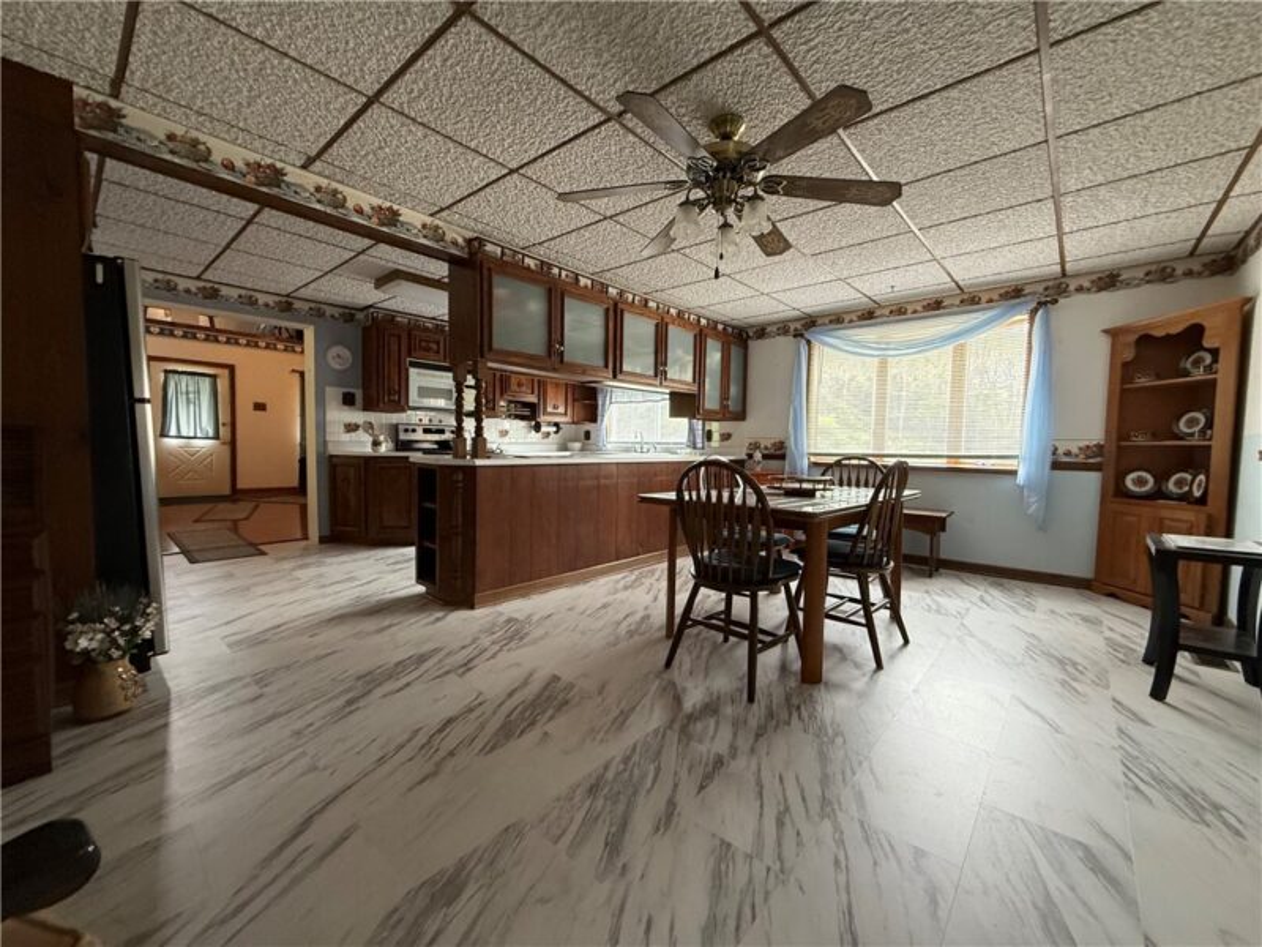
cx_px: 631
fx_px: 510
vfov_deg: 85.7
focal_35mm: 14
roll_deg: -1.0
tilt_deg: -2.9
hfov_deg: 102.1
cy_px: 474
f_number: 2.2
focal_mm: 2.22
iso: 320
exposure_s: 1/87
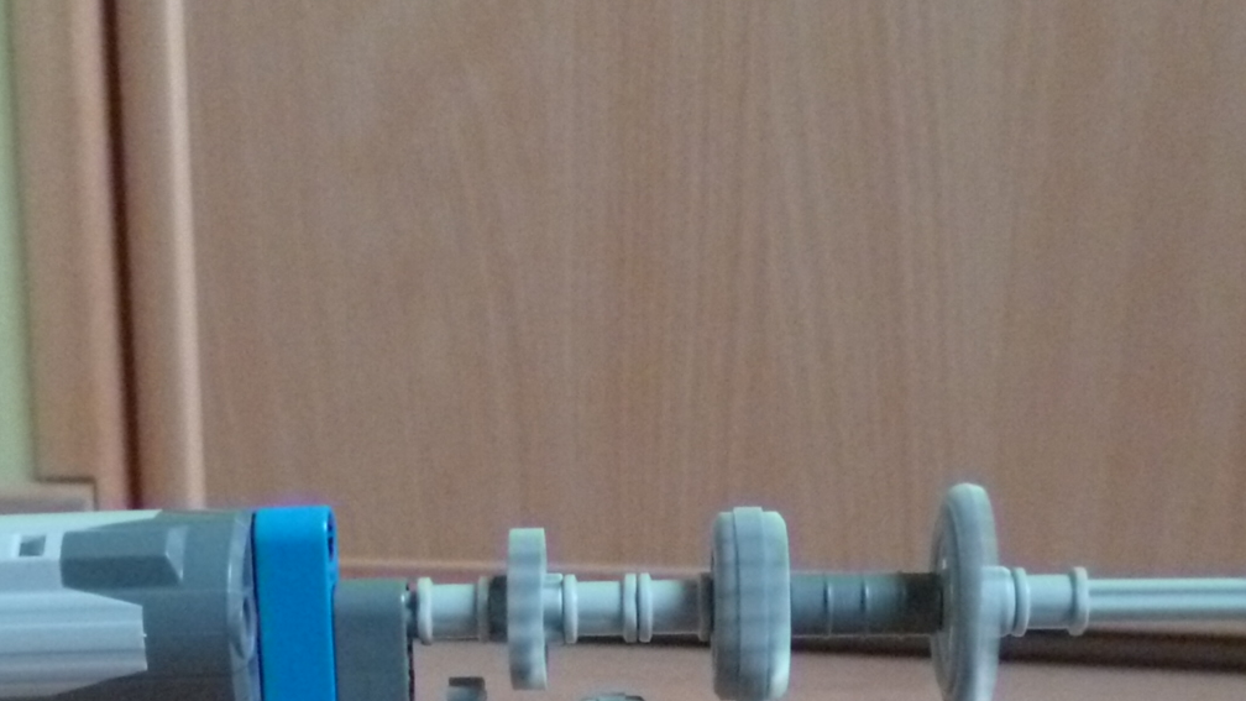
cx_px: 618
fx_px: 2048
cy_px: 792
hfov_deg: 33.8
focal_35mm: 62
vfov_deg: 18.6
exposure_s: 1/60
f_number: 2.8
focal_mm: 5
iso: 800
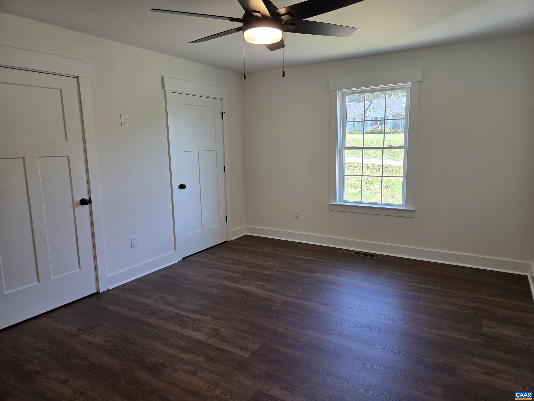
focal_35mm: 23
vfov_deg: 58.9
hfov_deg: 73.9
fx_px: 355
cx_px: 267
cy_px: 200
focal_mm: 5.4
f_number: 1.8
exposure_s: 1/120
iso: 125
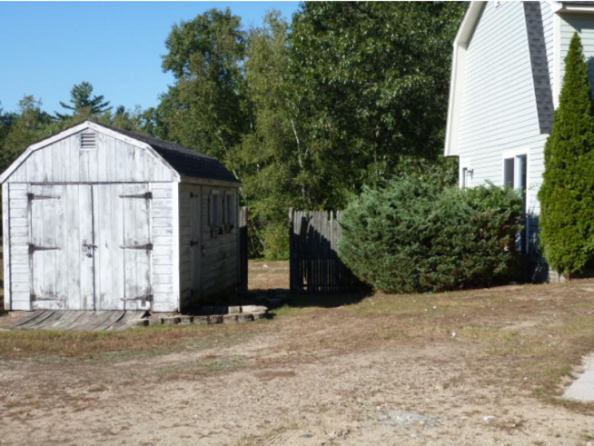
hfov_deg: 36.8
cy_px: 223
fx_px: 893
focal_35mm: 52
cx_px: 297
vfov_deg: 28.1
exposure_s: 1/400
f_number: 4.3
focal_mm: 9.4
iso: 100
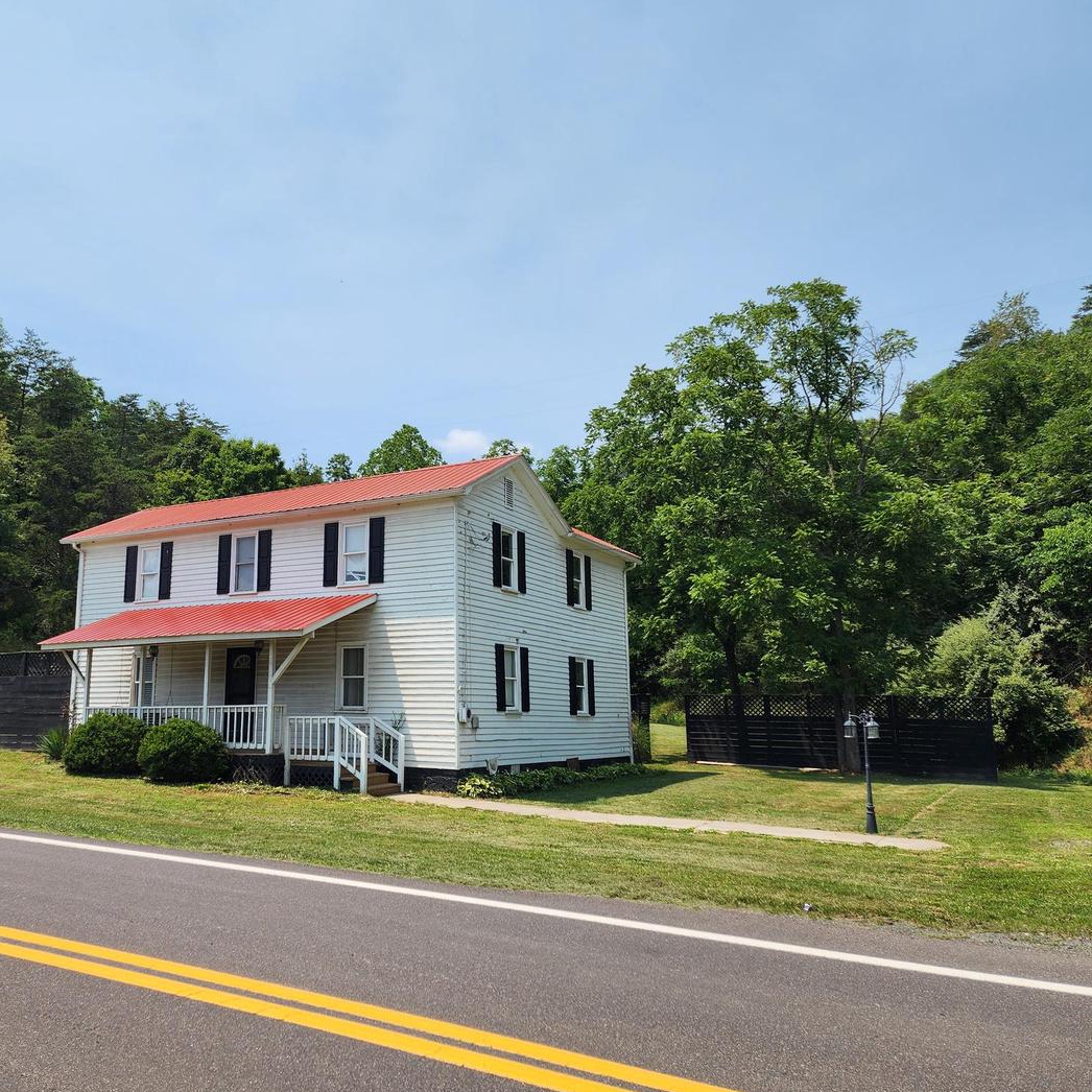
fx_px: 999
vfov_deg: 57.3
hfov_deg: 56.5
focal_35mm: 28
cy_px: 548
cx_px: 400
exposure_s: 1/1208
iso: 12
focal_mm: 6.4
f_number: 1.8
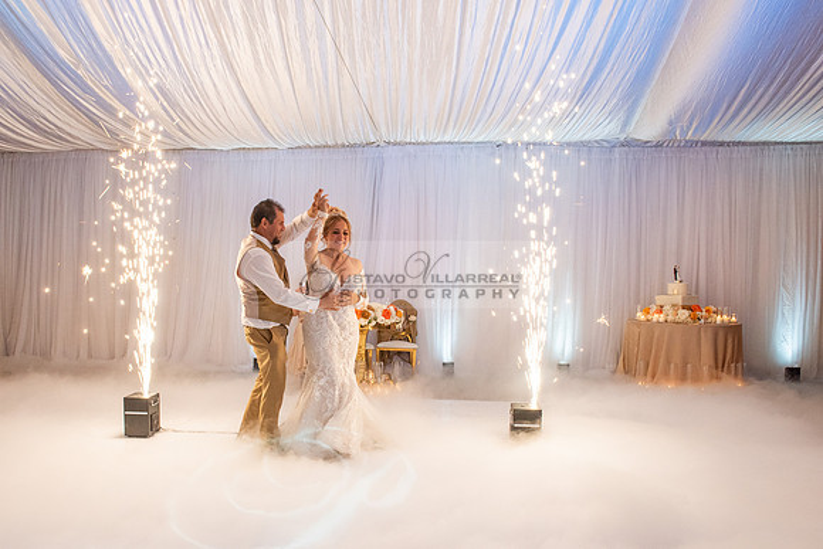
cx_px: 357
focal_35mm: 31
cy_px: 331
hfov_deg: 59.6
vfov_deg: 41.8
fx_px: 716
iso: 1000
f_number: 7.1
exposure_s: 1/125
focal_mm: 24
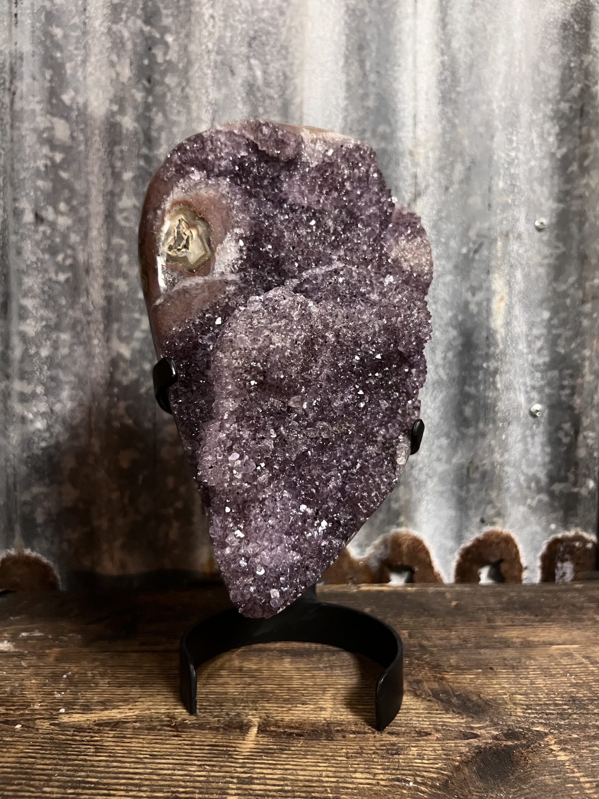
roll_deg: -0.2
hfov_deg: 53.1
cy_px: 400
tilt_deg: -3.0
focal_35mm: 26
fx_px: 600
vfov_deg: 67.3
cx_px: 300
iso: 500
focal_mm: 5.7
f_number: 1.5
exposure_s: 1/33
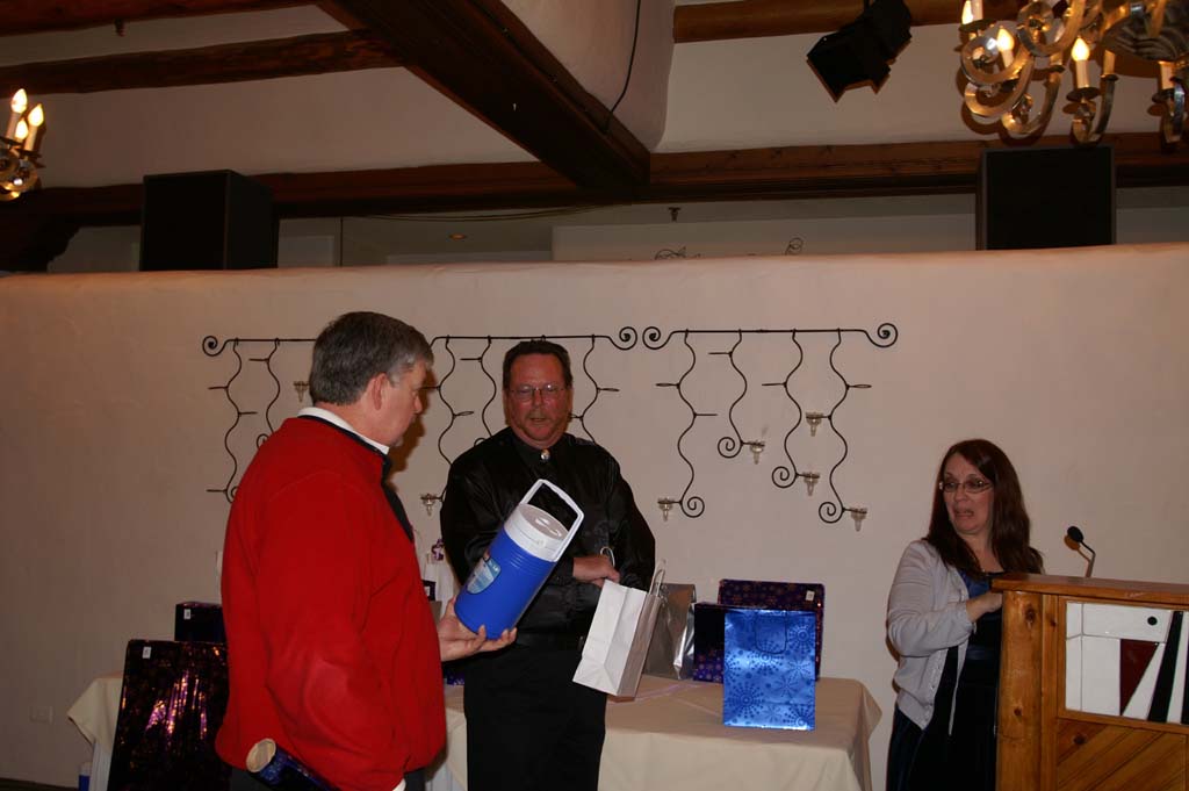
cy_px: 396
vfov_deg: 39.9
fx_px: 1089
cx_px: 594
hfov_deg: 57.3
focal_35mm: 33
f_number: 3.5
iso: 200
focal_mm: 22
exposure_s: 1/60
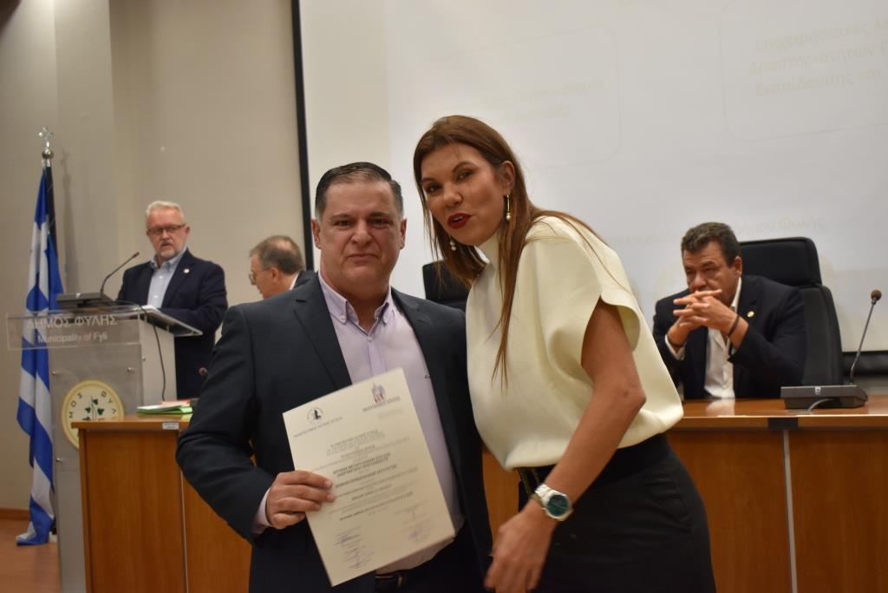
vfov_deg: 29.9
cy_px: 296
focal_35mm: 45
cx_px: 444
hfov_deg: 43.6
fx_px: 1110
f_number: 4.2
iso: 800
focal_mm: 30
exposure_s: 1/160
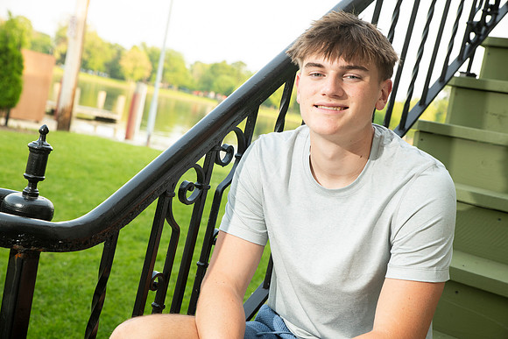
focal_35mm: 55
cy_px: 170
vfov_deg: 24.6
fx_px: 776
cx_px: 254
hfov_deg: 36.2
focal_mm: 55
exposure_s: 1/160
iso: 320
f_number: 5.6
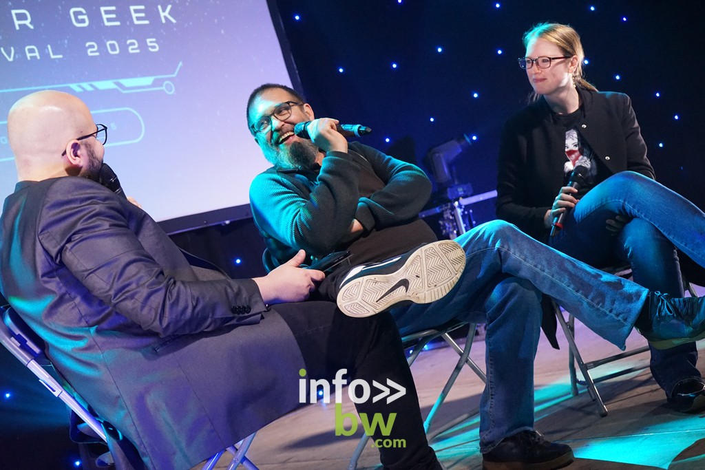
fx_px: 960
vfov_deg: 27.5
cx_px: 352
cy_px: 235
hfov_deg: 40.3
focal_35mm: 49
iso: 6400
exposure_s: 1/200
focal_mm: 49
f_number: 4.5
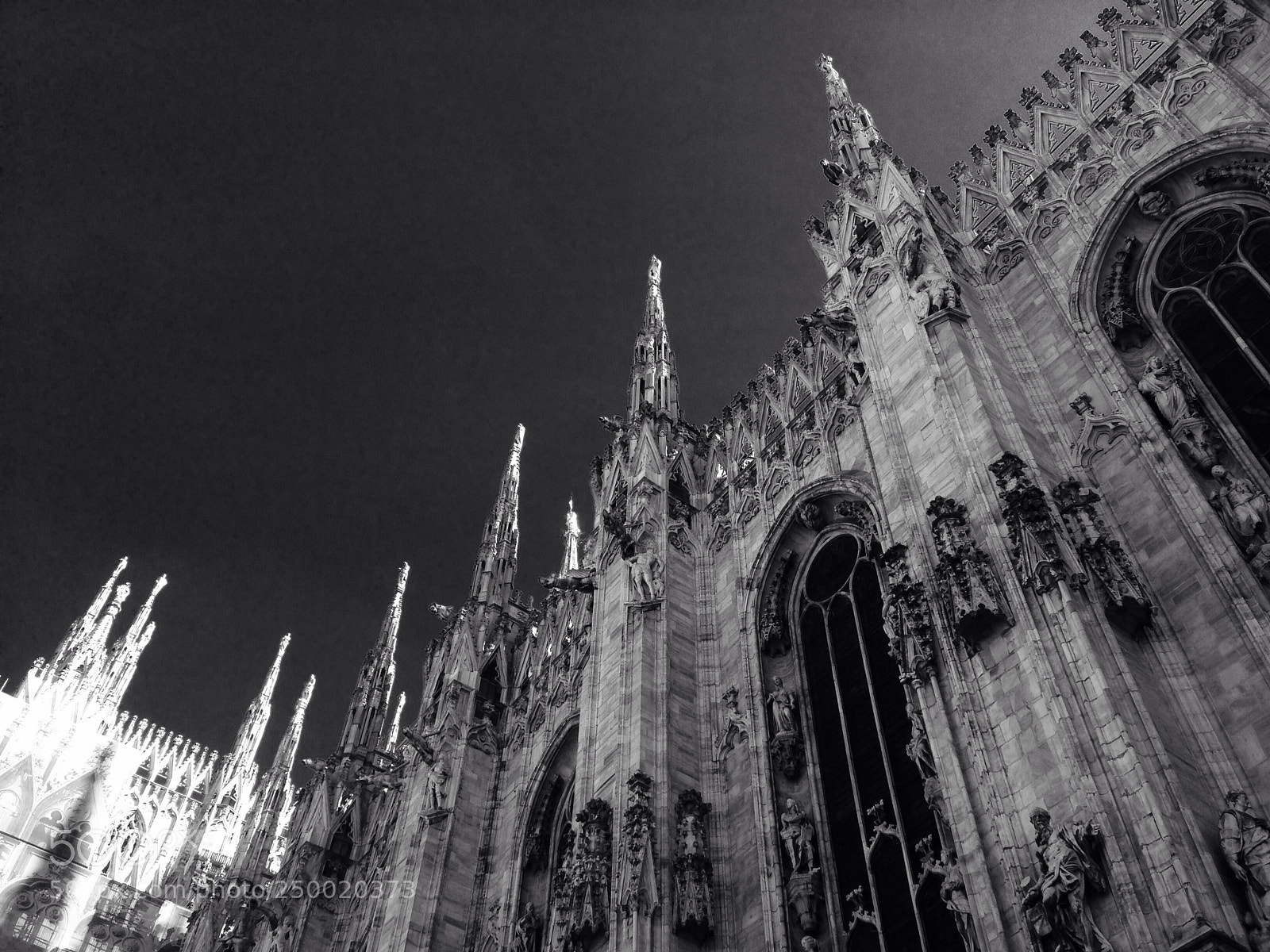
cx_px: 635
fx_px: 1211
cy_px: 476
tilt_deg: +55.4
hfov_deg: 55.4
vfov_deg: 42.9
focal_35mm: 33
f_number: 2.4
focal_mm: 4.12
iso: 50
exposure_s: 1/577
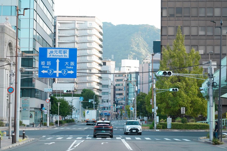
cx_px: 114
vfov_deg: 13.0
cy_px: 76
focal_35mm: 105
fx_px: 662
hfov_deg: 19.5
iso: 125
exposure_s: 1/160
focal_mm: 105
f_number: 4
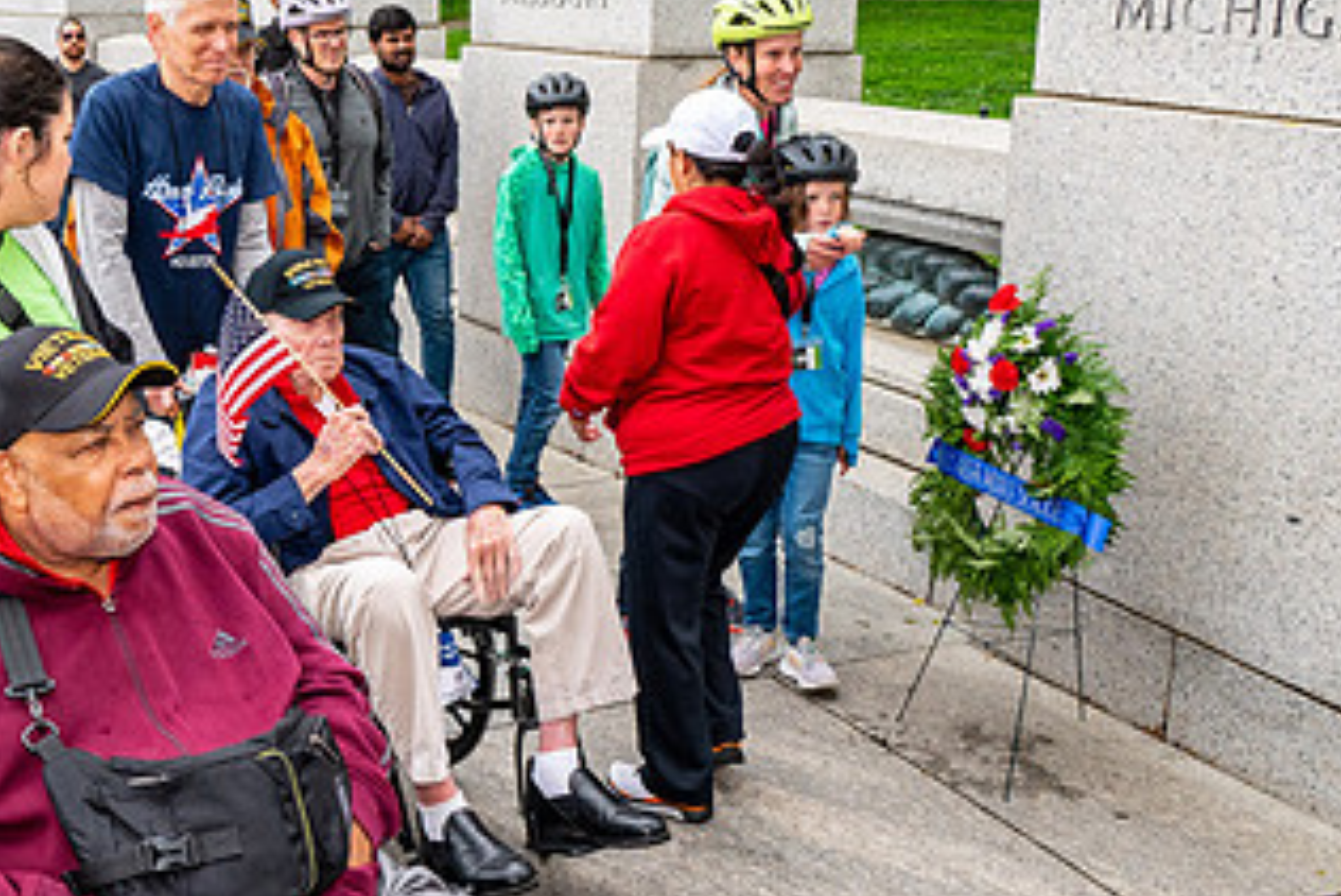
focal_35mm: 44
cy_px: 331
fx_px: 1640
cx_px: 369
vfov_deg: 30.4
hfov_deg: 43.3
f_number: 8
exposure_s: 1/640
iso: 1800
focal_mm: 24
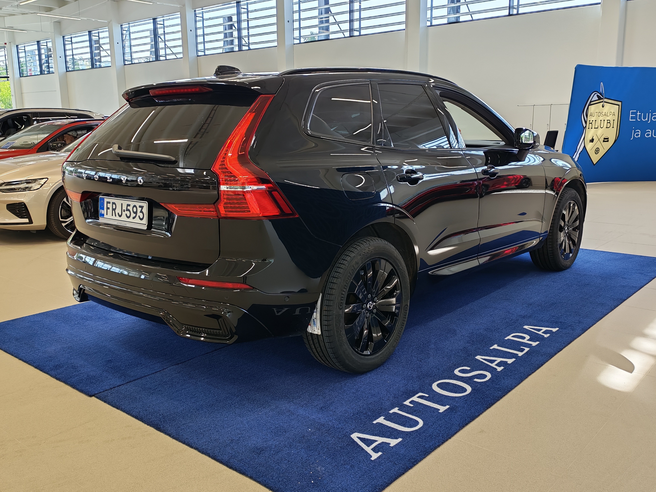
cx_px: 328
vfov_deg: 42.9
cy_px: 246
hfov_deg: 55.4
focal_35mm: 33
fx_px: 625
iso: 123
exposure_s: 1/100
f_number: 1.9
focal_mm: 6.12
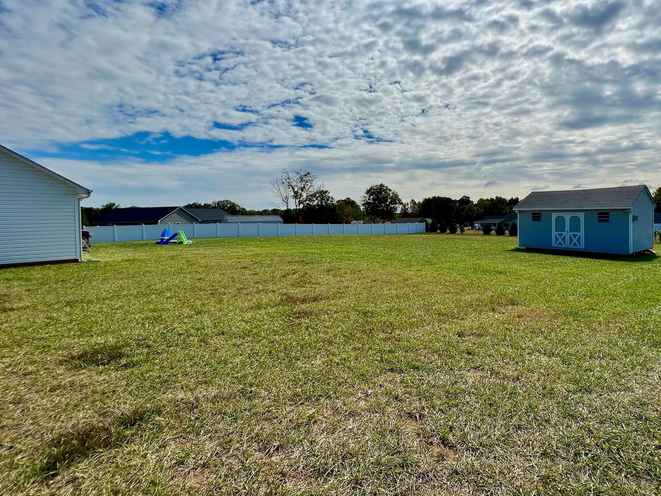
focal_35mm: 17
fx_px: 325
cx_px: 419
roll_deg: +0.7
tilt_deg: -1.8
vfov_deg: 74.6
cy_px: 224
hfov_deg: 88.9
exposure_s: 1/4219
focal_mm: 1.57
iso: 32
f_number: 1.8
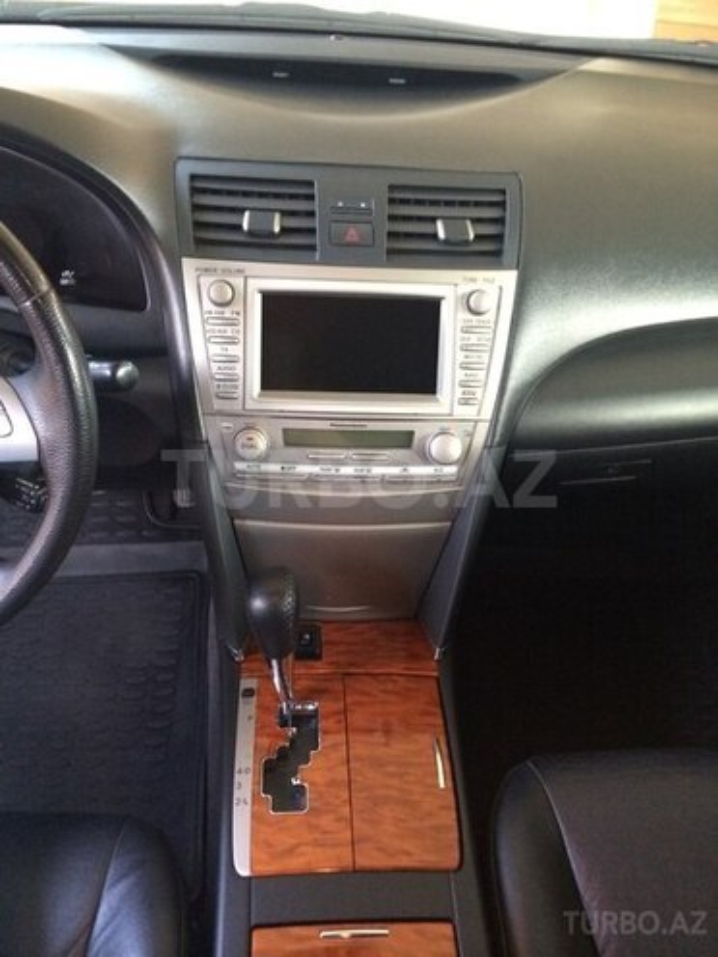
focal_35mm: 30
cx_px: 359
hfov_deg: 46.8
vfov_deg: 60.0
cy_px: 478
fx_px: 830
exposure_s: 1/30
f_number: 2.2
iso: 320
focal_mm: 4.12
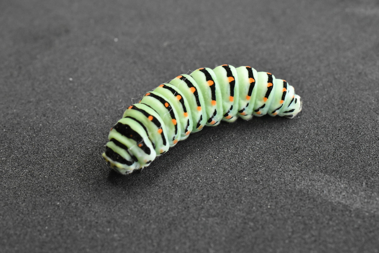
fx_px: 632
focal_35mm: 60
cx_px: 190
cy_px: 126
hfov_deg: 33.4
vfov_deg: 22.6
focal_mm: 40
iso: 4500
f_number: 16
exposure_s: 1/15
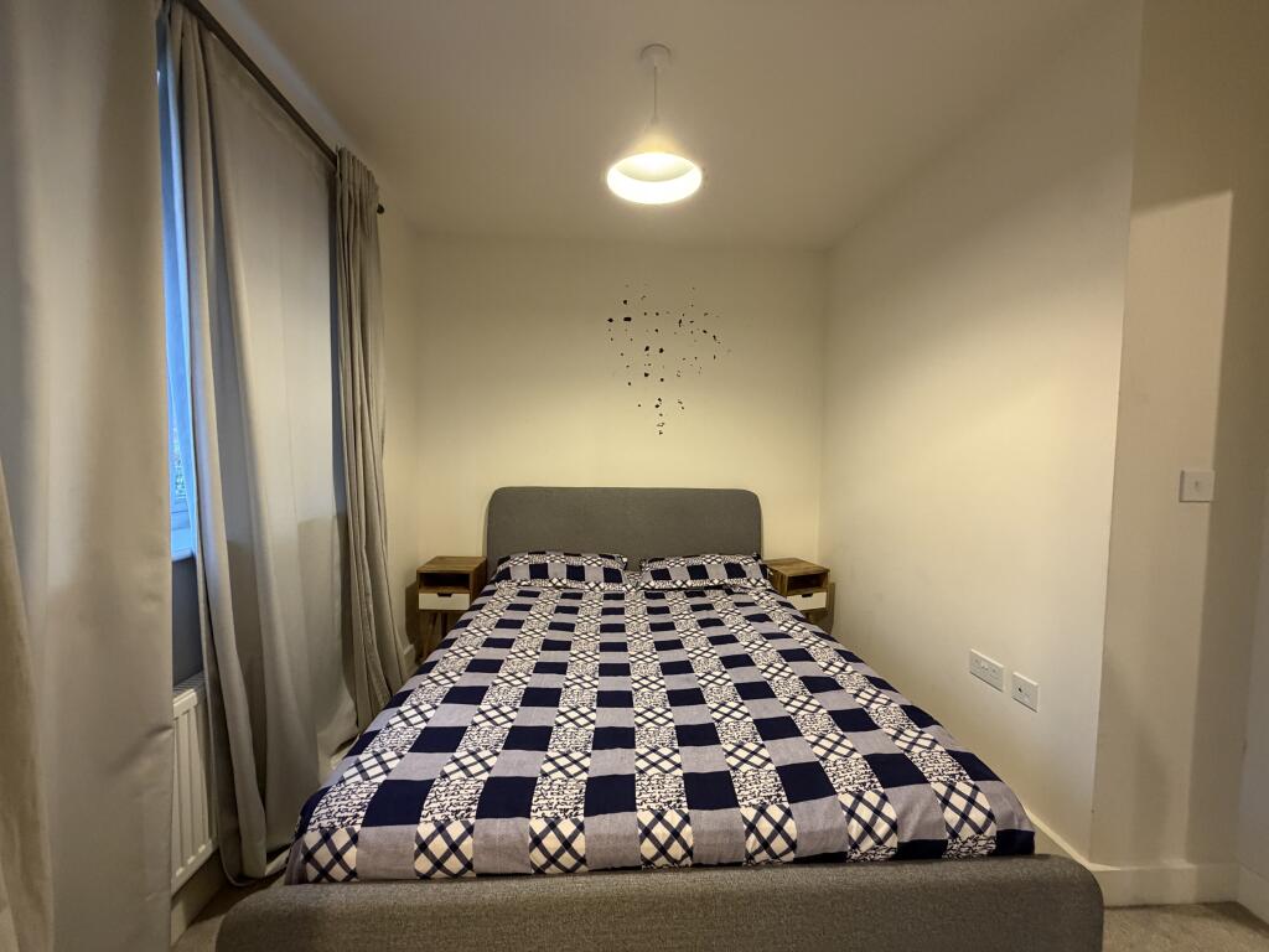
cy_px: 476
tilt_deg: -2.5
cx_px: 634
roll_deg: -0.2
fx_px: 513
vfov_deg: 85.7
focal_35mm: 14
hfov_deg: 102.1
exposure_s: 1/50
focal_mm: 2.22
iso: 400
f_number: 2.2
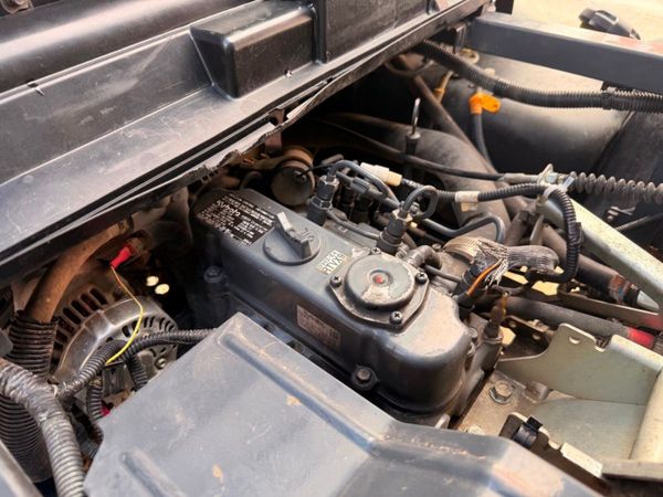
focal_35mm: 24
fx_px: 460
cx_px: 332
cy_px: 248
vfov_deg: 56.8
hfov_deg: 71.6
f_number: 1.78
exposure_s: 1/121
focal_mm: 6.76
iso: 80
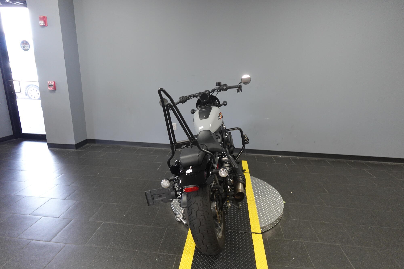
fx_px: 224
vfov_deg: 61.9
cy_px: 134
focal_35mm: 20
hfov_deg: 84.0
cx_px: 202
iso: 500
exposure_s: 1/80
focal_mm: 7.6
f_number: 2
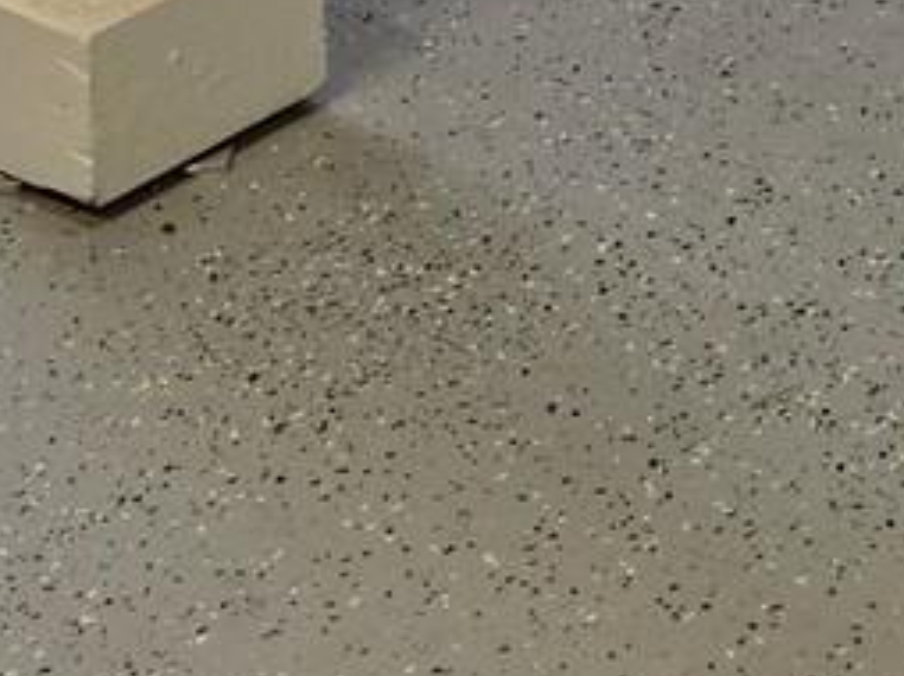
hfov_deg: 12.9
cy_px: -1377
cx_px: 1388
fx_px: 3783
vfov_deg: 8.5
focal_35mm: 145
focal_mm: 6.3
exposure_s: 1/180
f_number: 1.7
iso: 100
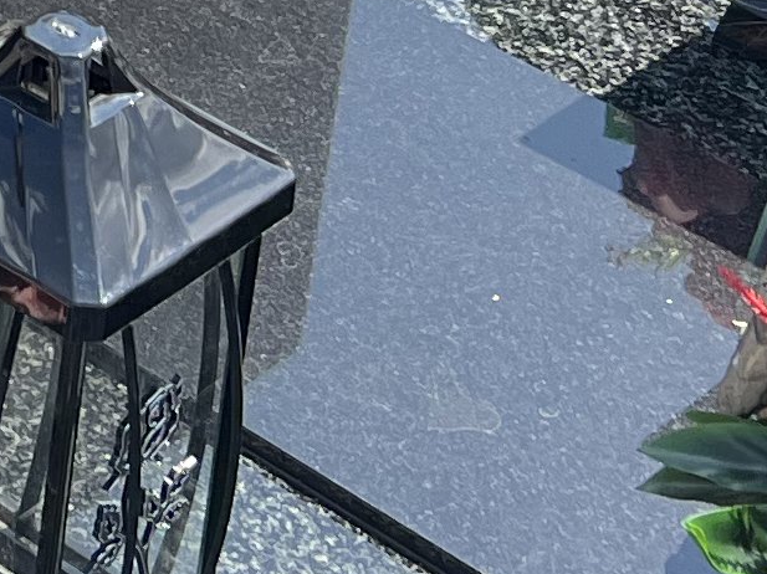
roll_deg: +2.1
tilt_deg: -22.1
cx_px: -1123
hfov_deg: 10.0
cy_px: -819
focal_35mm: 170
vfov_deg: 8.0
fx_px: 3765
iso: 50
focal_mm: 5.7
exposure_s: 1/1751
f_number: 1.5
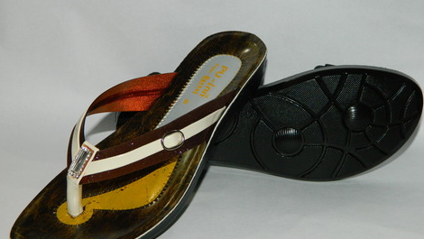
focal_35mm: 66
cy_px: 129
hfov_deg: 31.9
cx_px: 220
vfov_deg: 18.3
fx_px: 742
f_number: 3.8
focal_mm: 10.2
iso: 200
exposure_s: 1/50
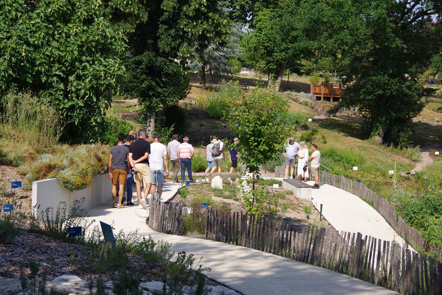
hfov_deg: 25.7
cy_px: 148
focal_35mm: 79
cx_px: 221
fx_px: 970
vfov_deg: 17.3
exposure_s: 1/250
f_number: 8
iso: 100
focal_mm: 53
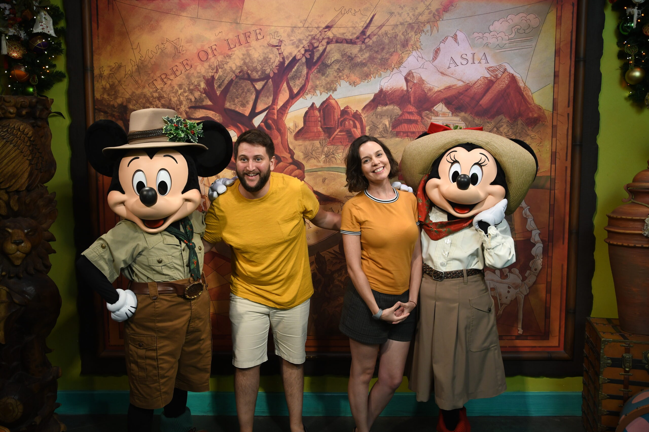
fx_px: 595
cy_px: 216
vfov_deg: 40.0
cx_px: 324
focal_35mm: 33
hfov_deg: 57.2
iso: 800
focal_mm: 22
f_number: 5.6
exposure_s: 1/125
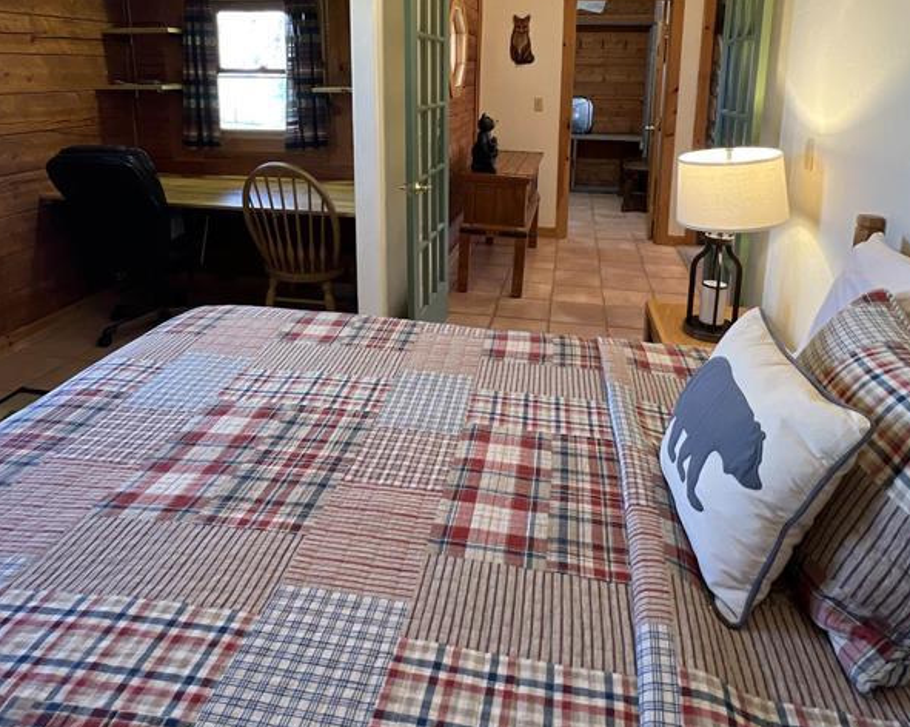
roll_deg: -0.4
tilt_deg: -11.7
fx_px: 592
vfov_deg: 60.1
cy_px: 194
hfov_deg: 75.1
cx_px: 465
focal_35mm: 22
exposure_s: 1/60
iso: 320
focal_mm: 1.57
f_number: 1.8
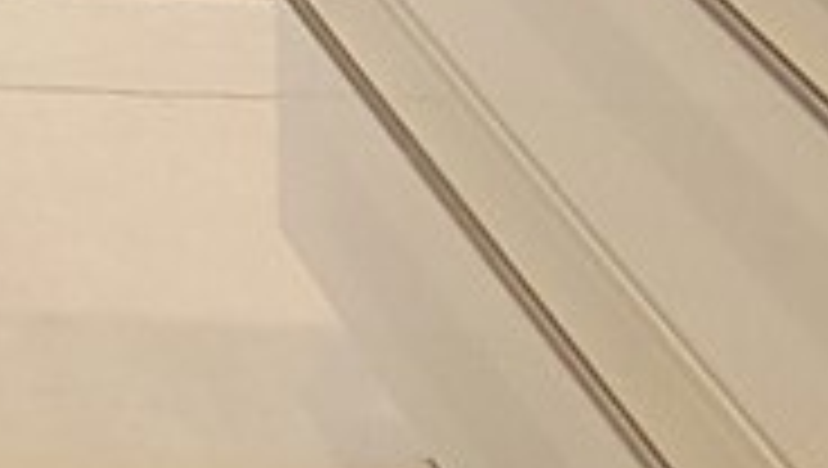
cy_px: -1354
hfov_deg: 11.8
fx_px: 2704
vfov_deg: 7.4
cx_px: -1476
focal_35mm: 123
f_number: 2.2
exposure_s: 1/60
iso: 160
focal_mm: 2.2
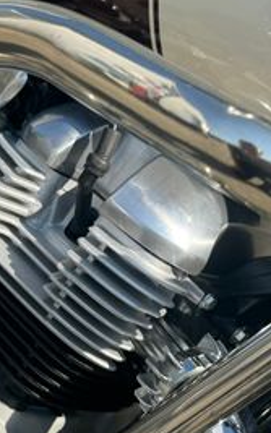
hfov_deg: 21.1
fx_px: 720
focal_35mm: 61
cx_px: 63
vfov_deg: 33.3
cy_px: 268
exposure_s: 1/2703
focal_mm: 6.76
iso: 100
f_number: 1.78
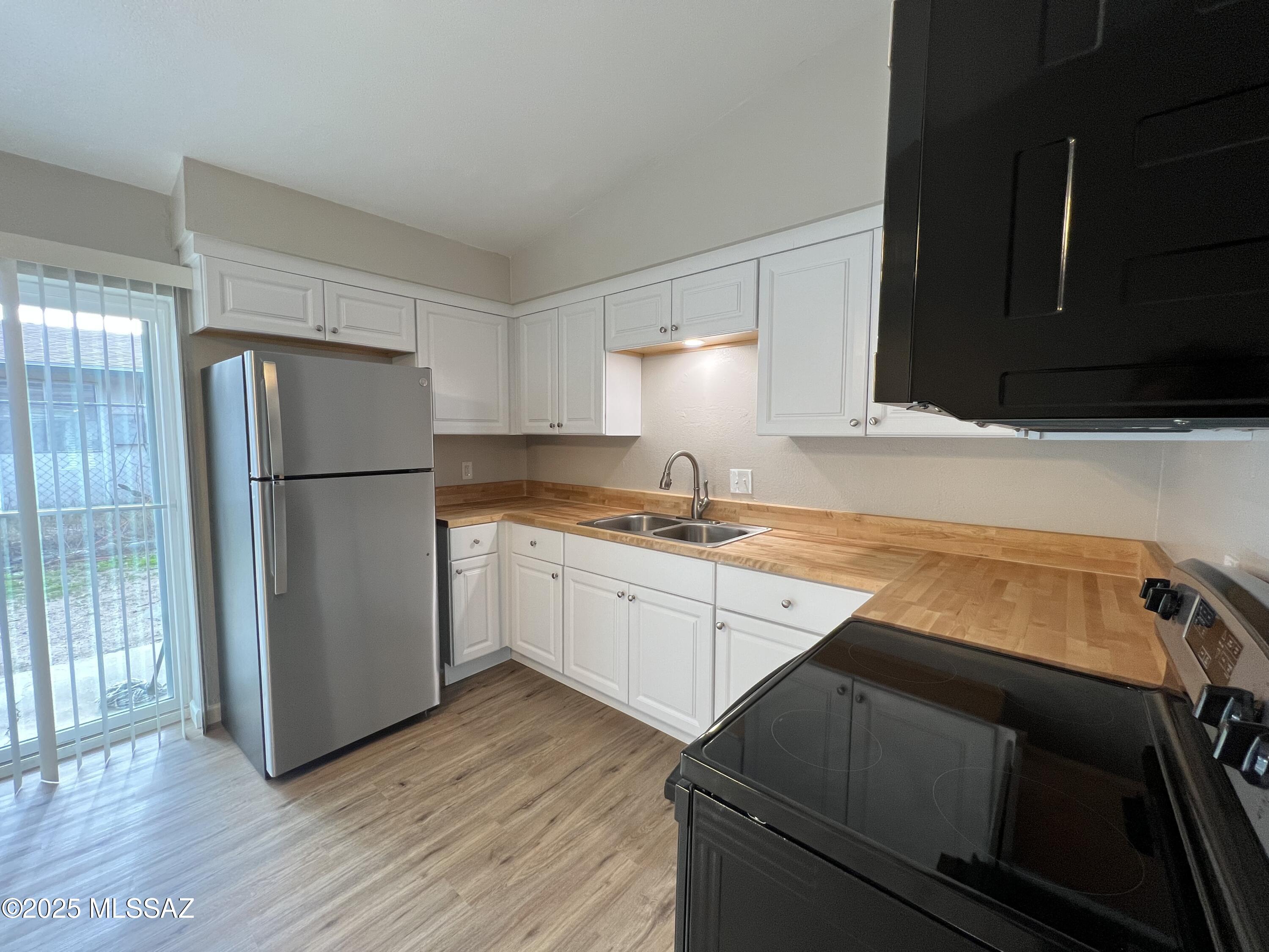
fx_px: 477
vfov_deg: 89.9
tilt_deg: -4.7
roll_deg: +0.2
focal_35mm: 13
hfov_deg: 106.2
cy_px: 476
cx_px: 634
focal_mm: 1.57
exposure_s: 1/120
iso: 160
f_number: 1.8
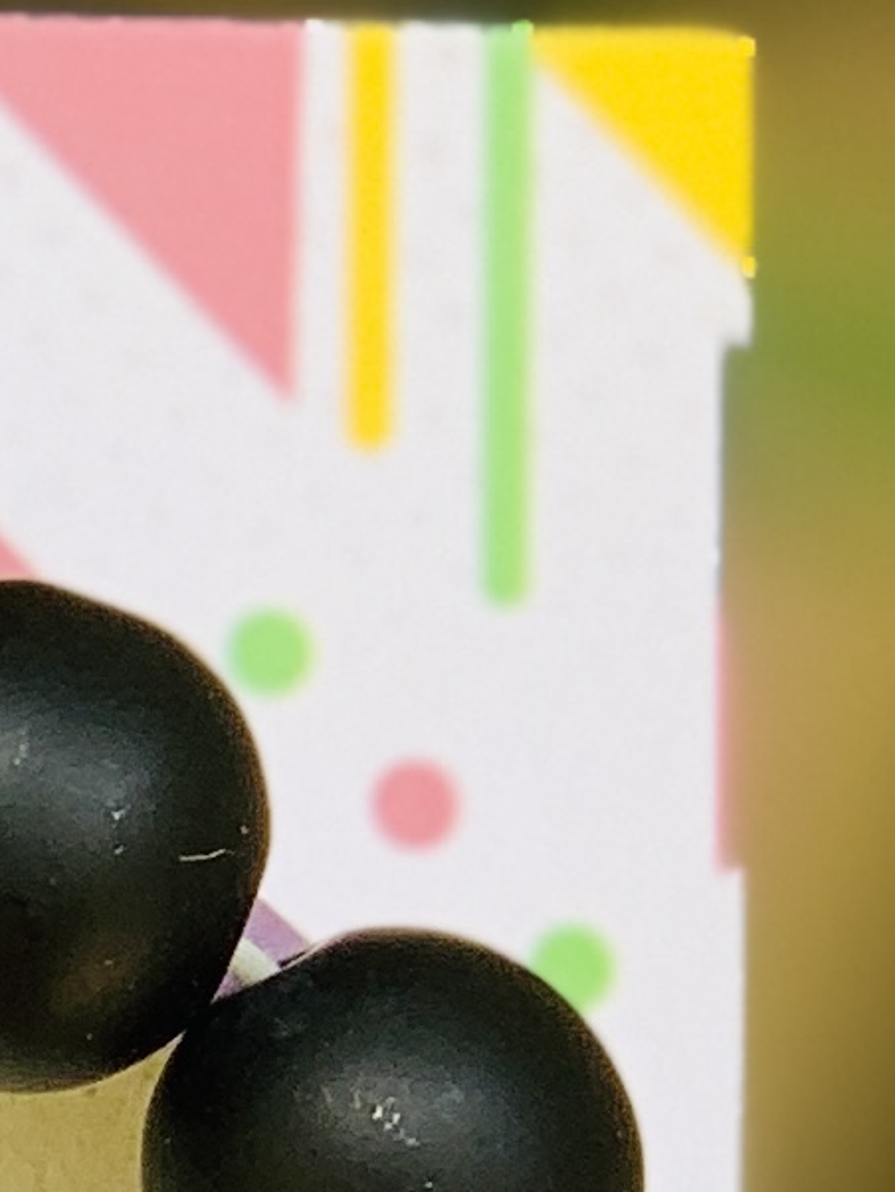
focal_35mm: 348
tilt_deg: -27.1
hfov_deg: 4.2
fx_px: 11988
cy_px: 2079
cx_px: -1032
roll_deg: -1.4
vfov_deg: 5.6
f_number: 2.4
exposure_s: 1/165
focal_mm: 6
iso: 16
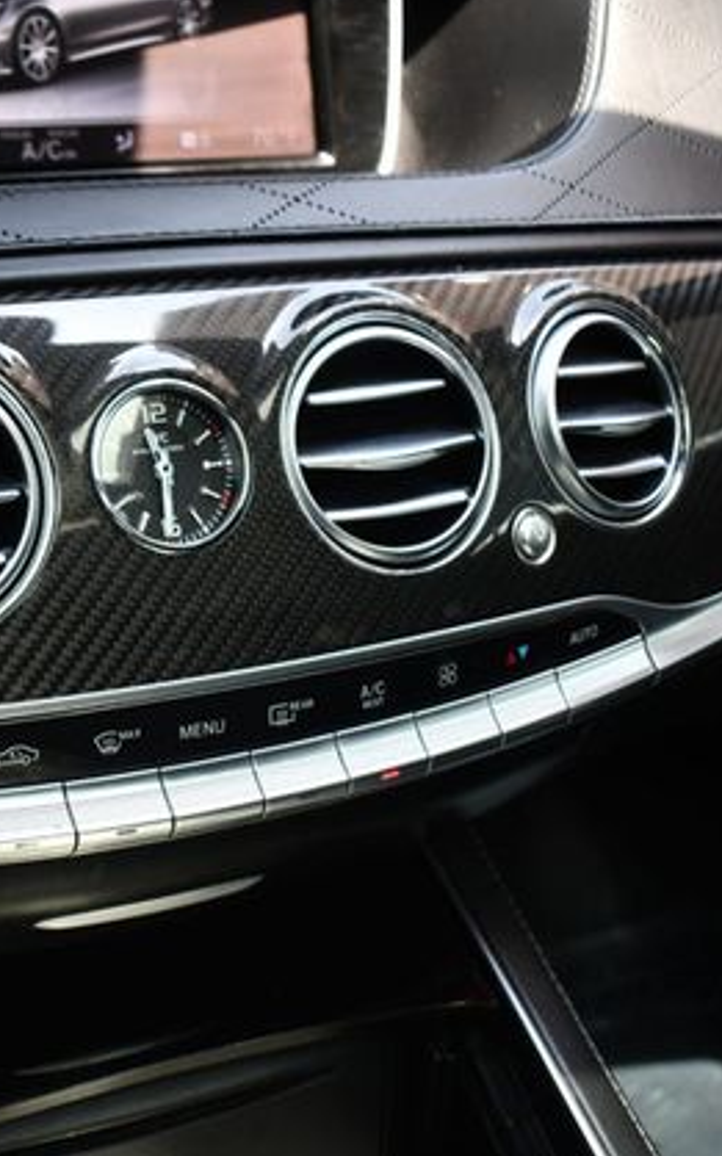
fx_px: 1670
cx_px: 44
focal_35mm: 53
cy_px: 570
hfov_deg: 23.6
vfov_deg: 38.2
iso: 500
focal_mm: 23
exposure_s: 1/250
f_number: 3.8
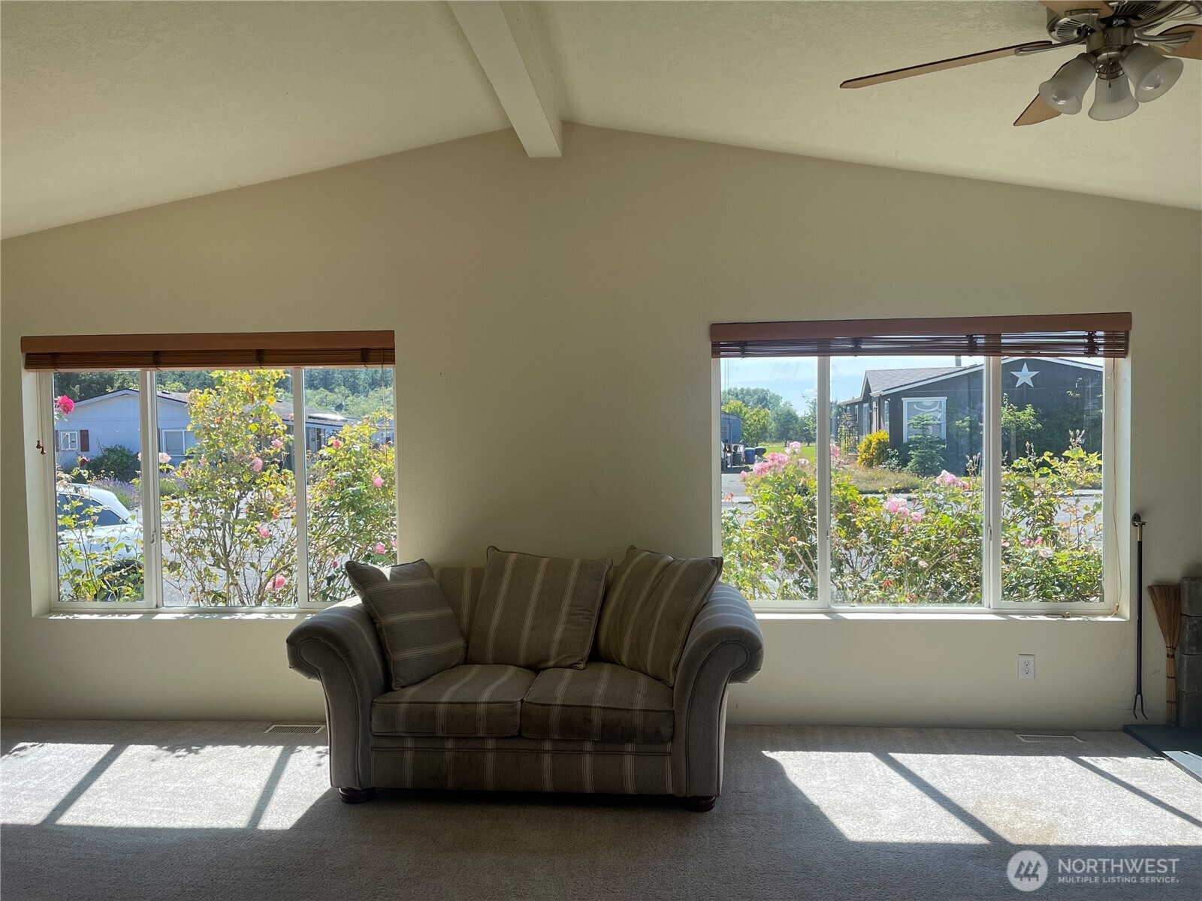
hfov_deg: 69.4
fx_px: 868
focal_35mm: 25
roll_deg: +0.8
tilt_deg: -3.3
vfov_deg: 54.9
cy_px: 450
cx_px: 601
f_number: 1.6
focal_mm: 5.1
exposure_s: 1/791
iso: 32
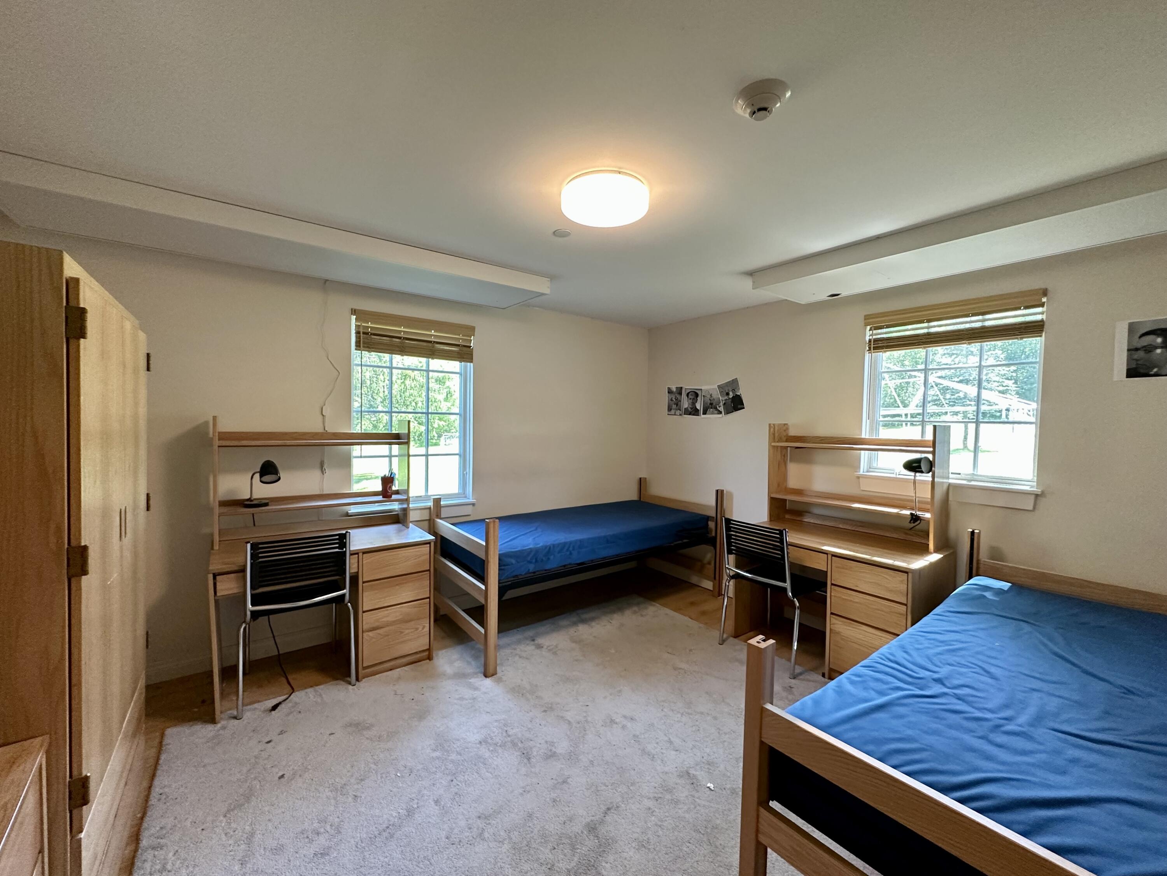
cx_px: 584
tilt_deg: -3.5
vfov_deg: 85.7
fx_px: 472
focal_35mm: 14
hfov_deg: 102.1
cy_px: 438
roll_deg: -2.1
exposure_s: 1/60
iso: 320
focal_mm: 2.22
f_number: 2.2
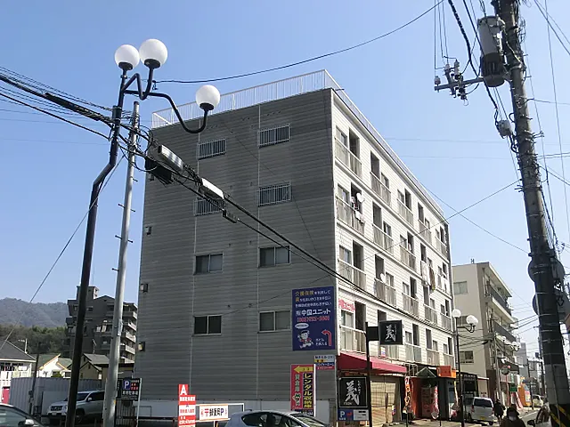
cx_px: 285
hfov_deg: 44.8
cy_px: 214
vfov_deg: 34.3
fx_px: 692
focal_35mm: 42
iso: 80
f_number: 4
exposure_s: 1/800
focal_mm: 7.38
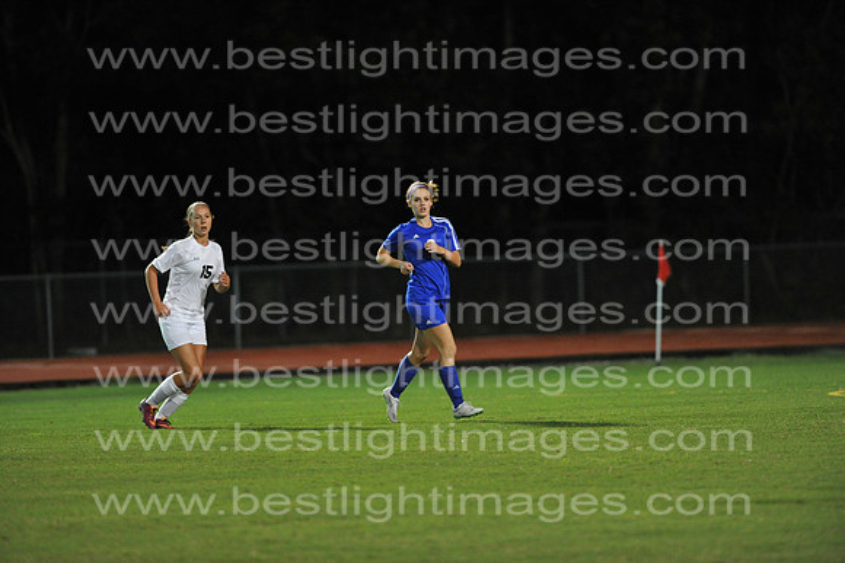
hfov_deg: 6.9
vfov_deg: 4.6
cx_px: 422
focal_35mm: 300
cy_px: 282
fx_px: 7037
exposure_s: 1/400
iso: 5000
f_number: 3.2
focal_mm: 300
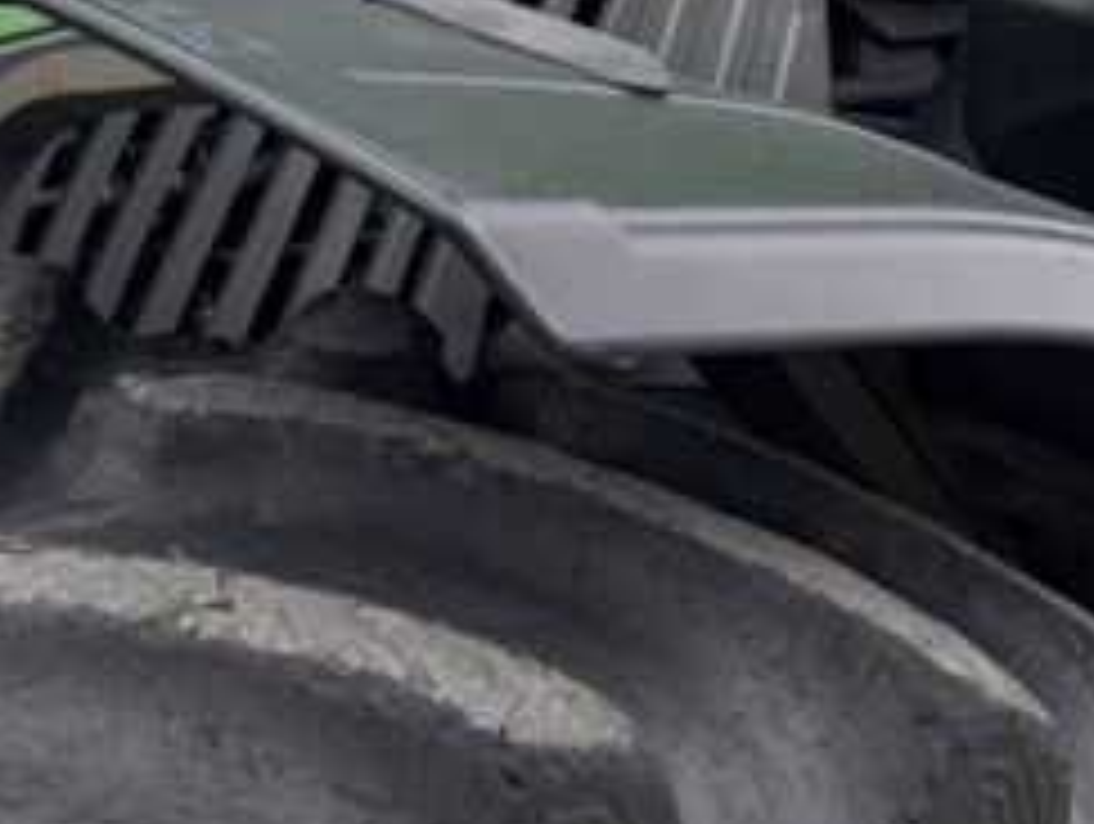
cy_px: -477
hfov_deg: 15.6
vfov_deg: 11.6
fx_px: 3861
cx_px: -149
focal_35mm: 122
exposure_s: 1/122
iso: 16
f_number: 1.8
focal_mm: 3
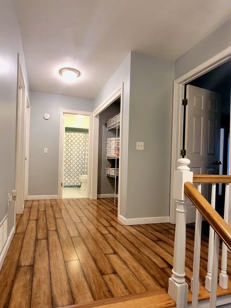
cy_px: 164
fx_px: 169
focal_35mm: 19
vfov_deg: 84.6
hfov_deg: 68.0
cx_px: 93
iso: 320
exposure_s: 1/60
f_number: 2.2
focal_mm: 1.74
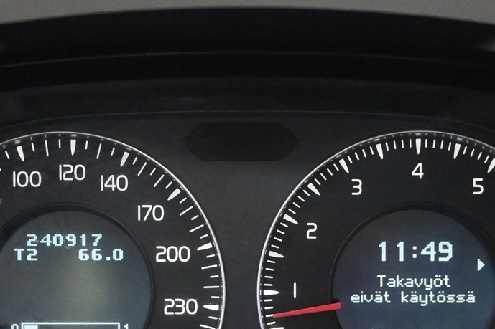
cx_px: 247
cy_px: 280
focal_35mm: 88
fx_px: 1212
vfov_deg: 15.4
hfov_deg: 23.1
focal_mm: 25
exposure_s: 1/40
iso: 6400
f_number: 4.5
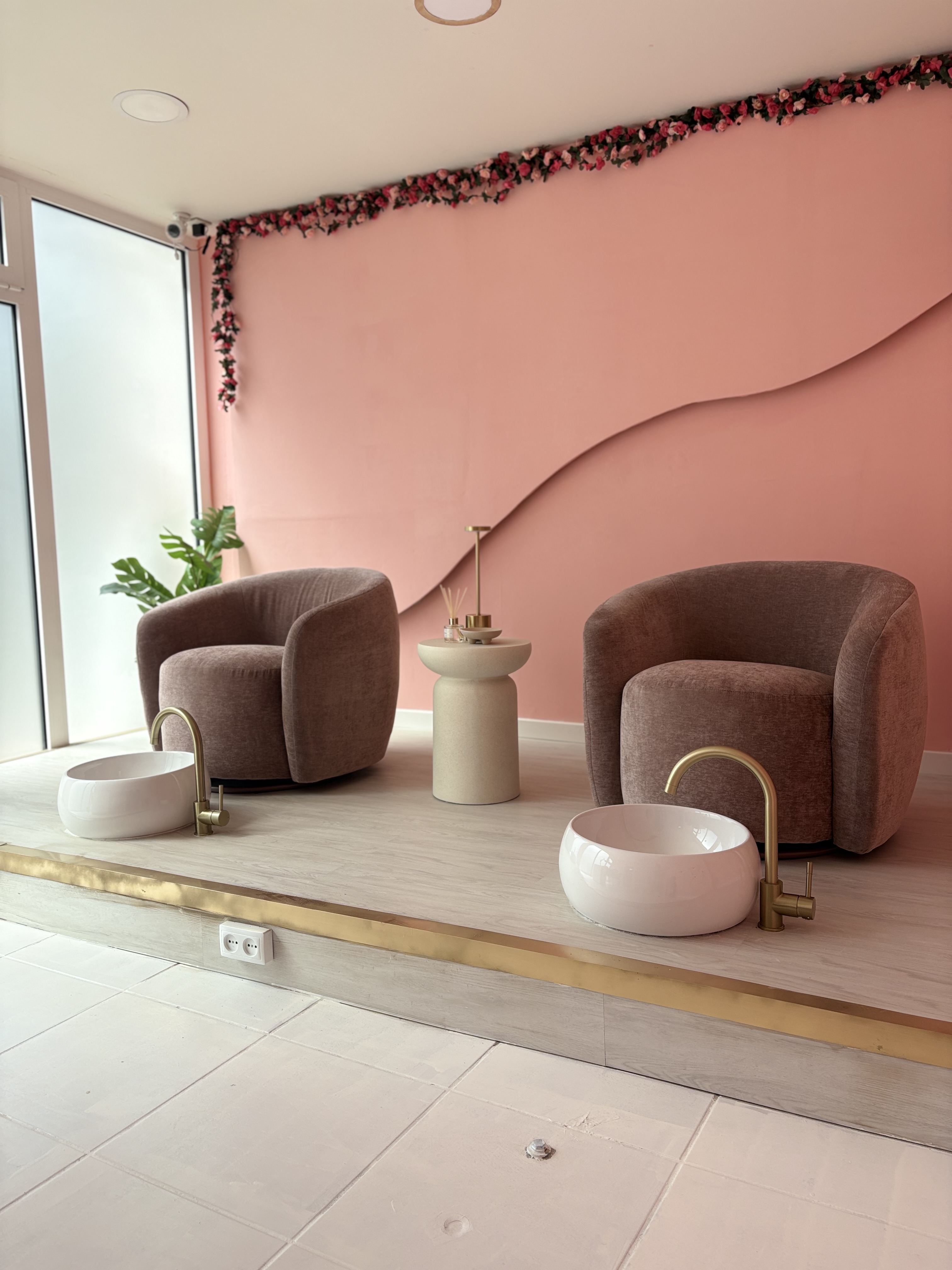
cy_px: 635
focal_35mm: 26
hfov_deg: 53.1
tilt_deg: -4.6
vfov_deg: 67.3
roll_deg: +0.5
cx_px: 476
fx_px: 953
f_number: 1.6
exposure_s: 1/1337
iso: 50
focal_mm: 5.96
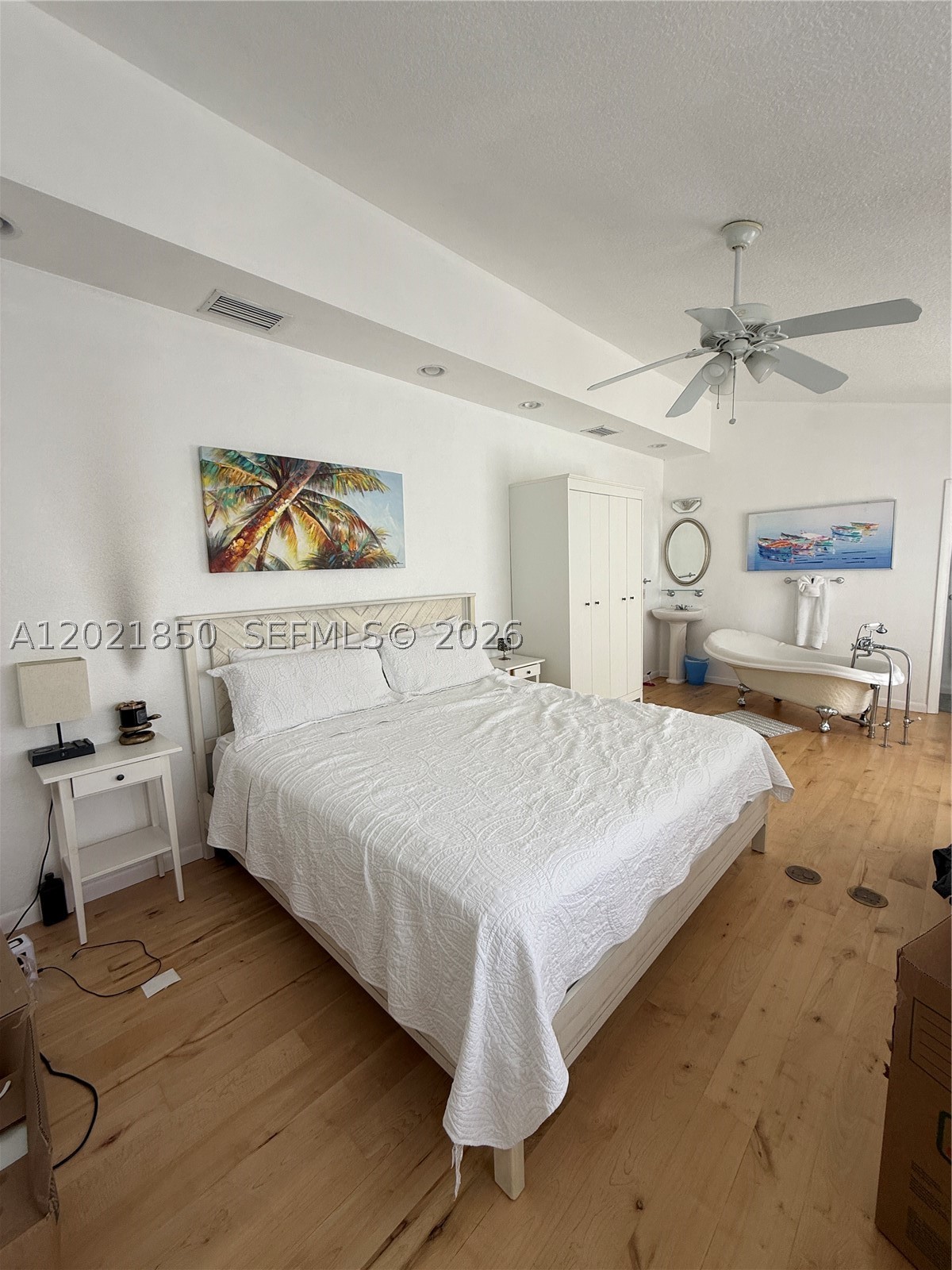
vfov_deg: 102.1
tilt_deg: -5.8
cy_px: 635
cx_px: 476
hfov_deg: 85.7
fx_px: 513
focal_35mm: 14
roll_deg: +2.5
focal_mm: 2.22
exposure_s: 1/99
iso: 64
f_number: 2.2
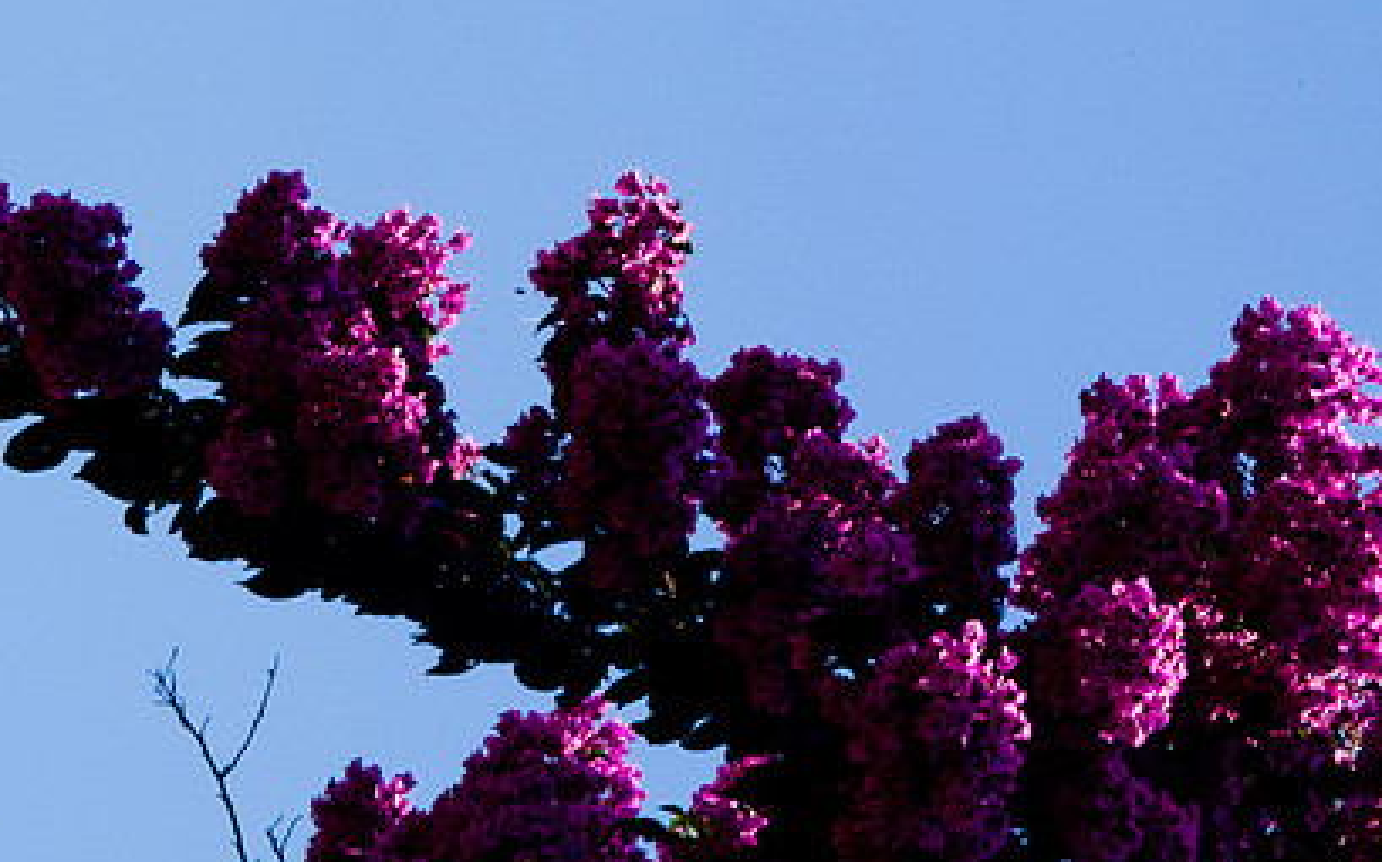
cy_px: 240
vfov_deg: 5.8
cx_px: 818
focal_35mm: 228
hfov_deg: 9.2
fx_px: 8571
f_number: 32
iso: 400
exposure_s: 1/80
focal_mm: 105
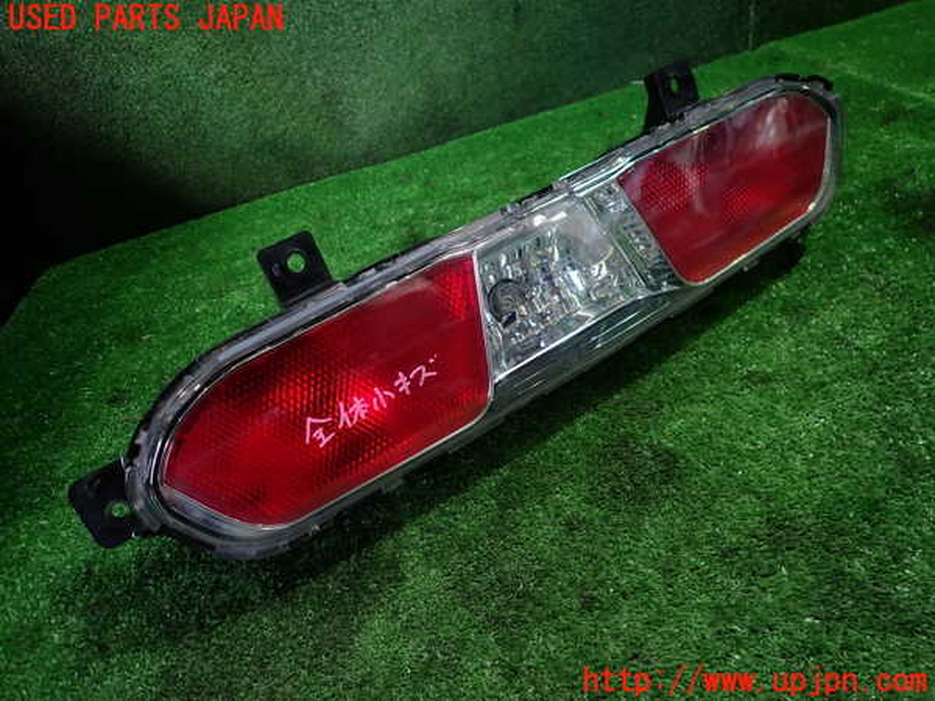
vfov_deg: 54.9
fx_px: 675
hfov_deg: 69.4
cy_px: 350
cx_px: 468
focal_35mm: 25
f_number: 2
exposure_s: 1/50
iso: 200
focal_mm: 4.5
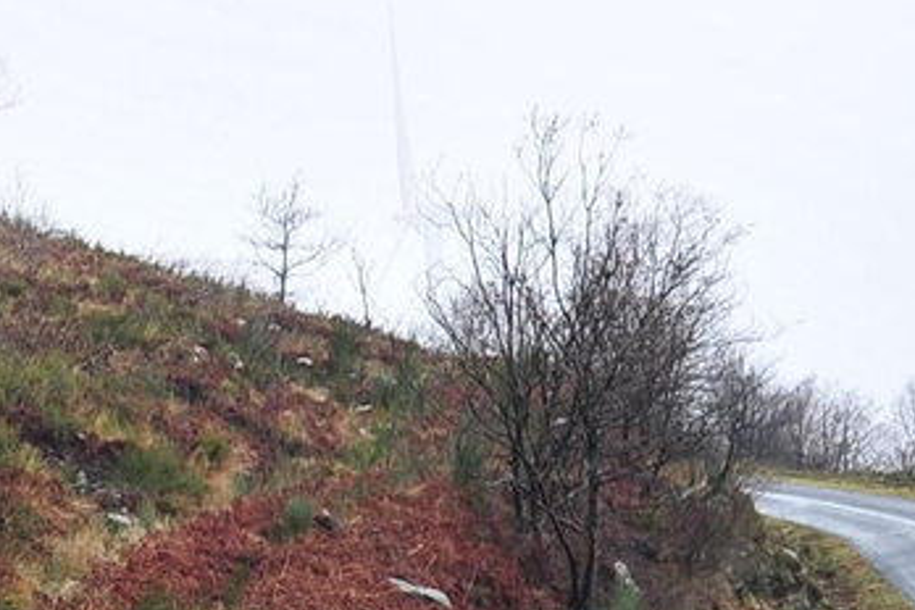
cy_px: 569
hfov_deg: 11.7
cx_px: -781
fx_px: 4092
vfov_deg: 8.5
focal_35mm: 161
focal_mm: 35
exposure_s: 1/100
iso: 400
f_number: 5
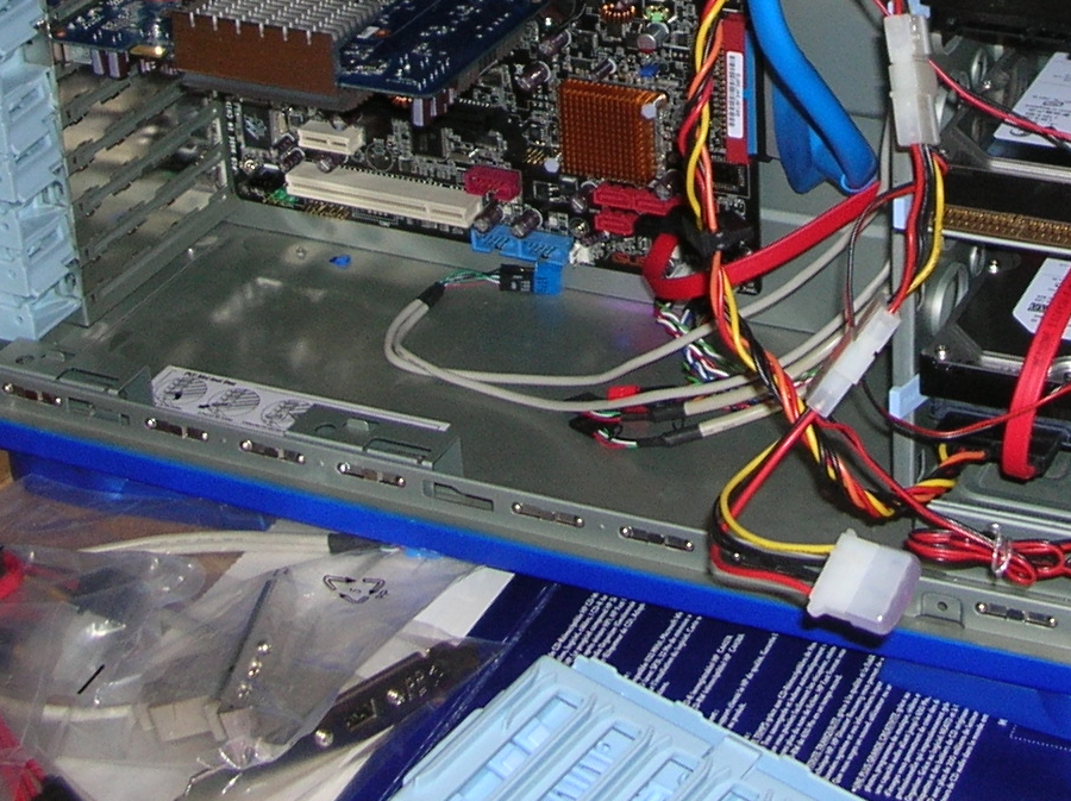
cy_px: -170
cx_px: 788
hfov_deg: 21.9
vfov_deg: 15.9
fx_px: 2751
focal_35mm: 89
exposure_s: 1/60.1
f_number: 2.8
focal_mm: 5.8
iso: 50
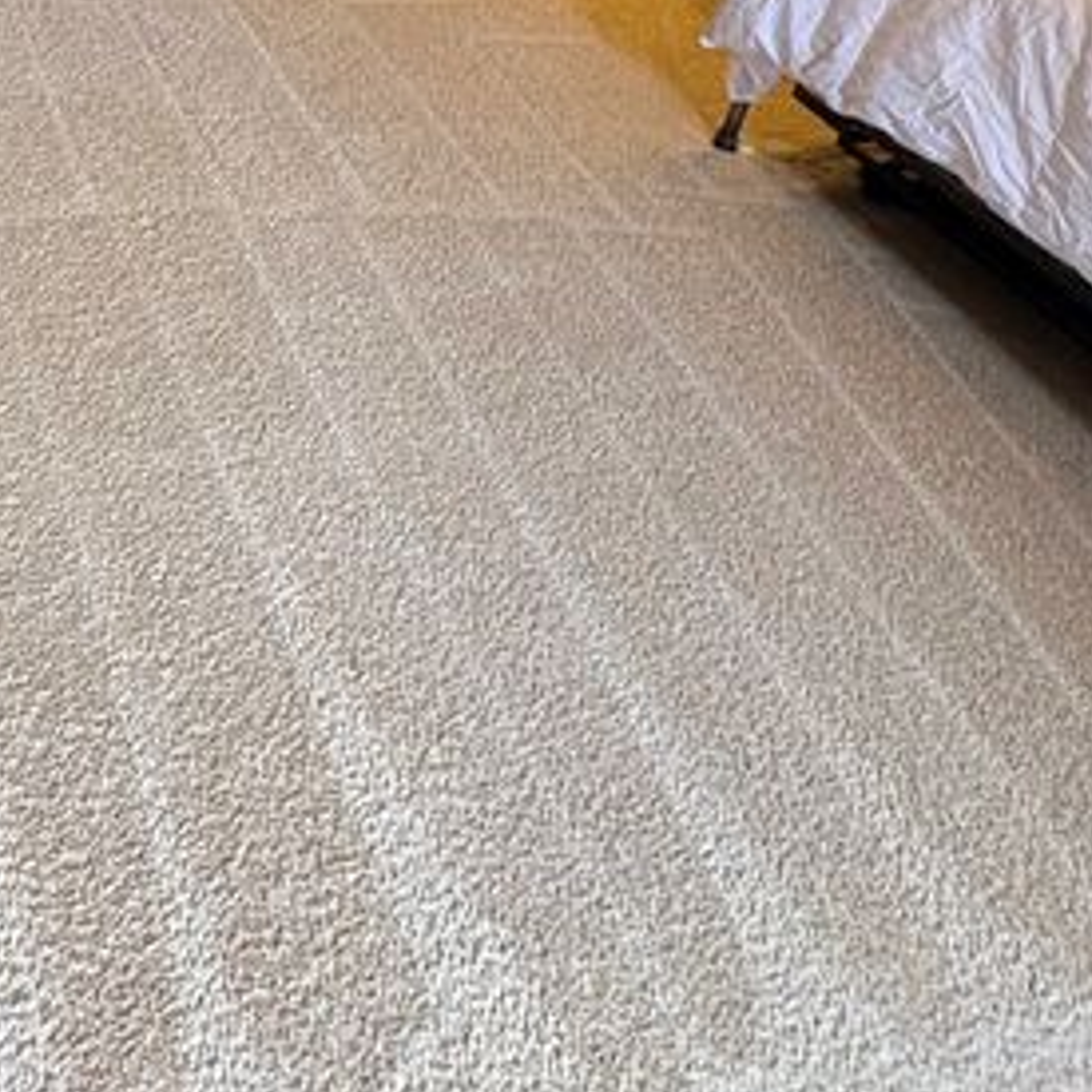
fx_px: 1285
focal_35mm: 36
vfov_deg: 37.5
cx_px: 191
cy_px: -143
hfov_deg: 43.5
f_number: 2.2
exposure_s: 1/60
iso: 160
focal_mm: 2.22
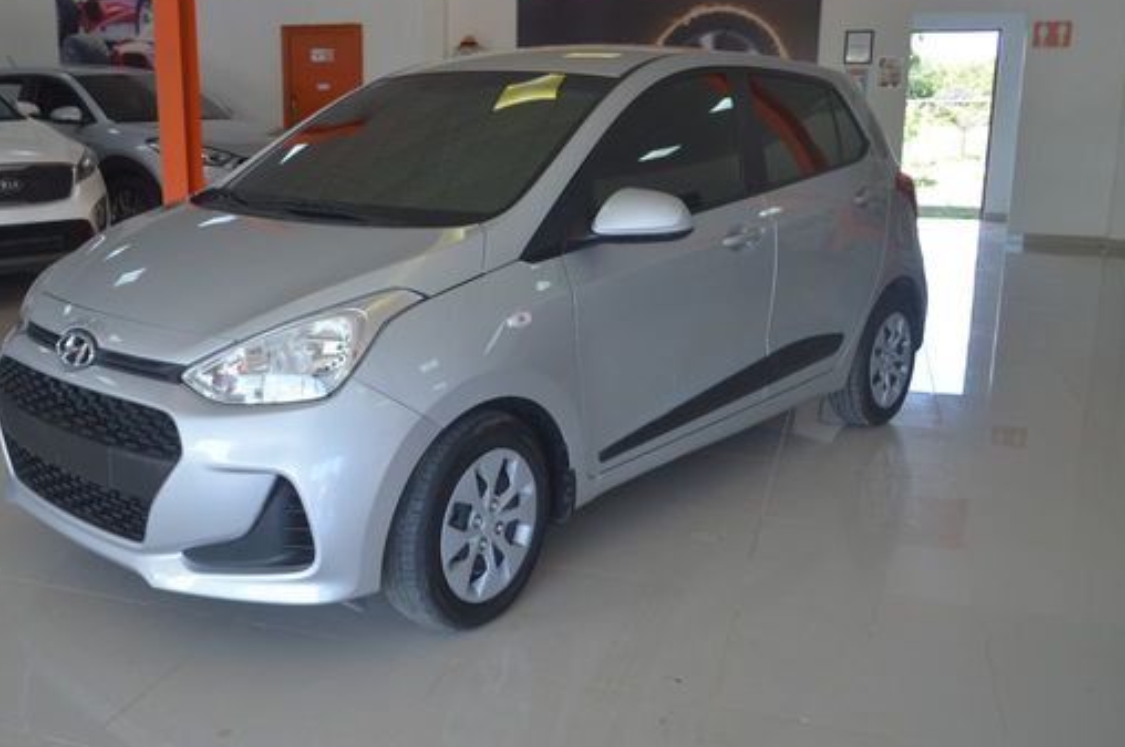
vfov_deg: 38.7
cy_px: 330
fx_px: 1061
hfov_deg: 55.5
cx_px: 461
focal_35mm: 34
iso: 500
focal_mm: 18
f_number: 3.5
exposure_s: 1/320
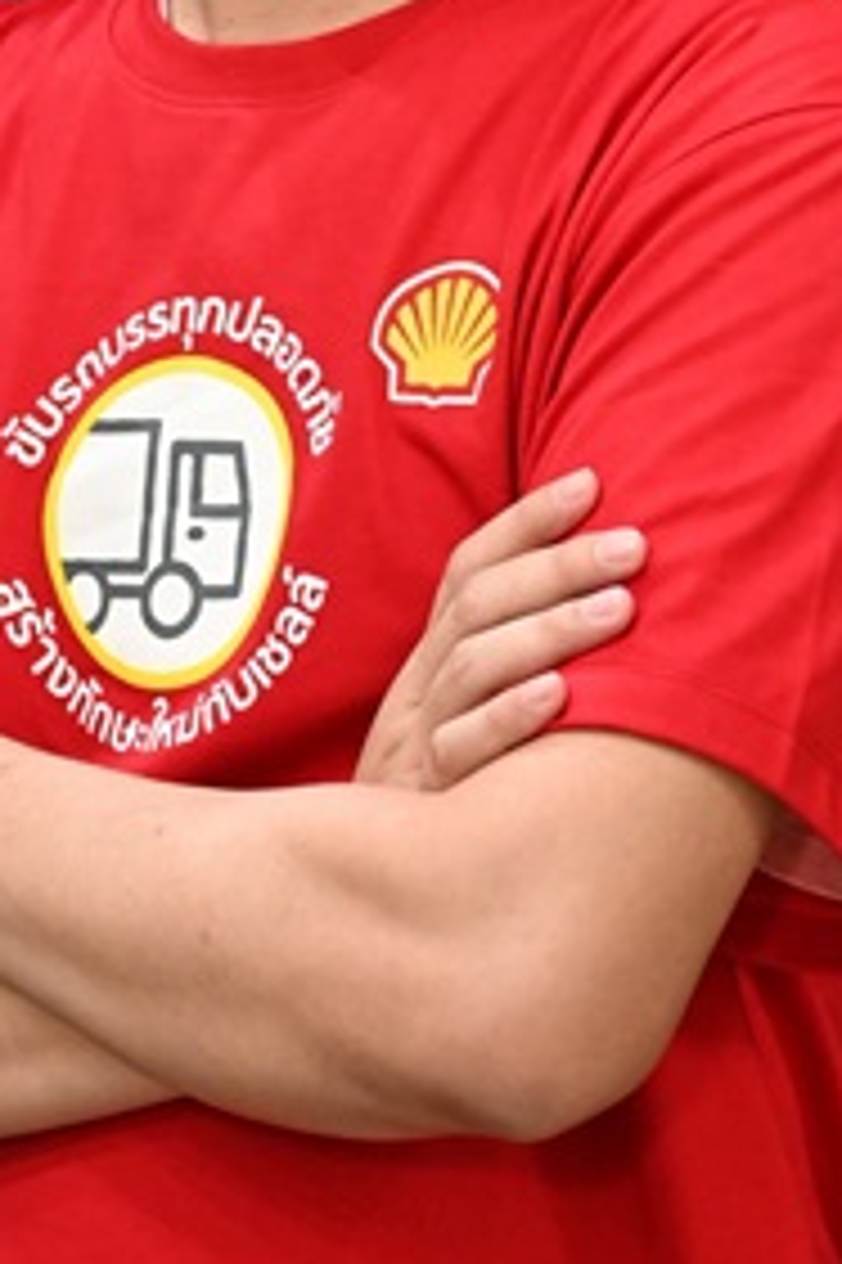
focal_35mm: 162
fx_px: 5690
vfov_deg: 12.7
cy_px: 324
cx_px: 383
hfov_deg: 8.5
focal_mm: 65
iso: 5000
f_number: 4
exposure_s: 1/125
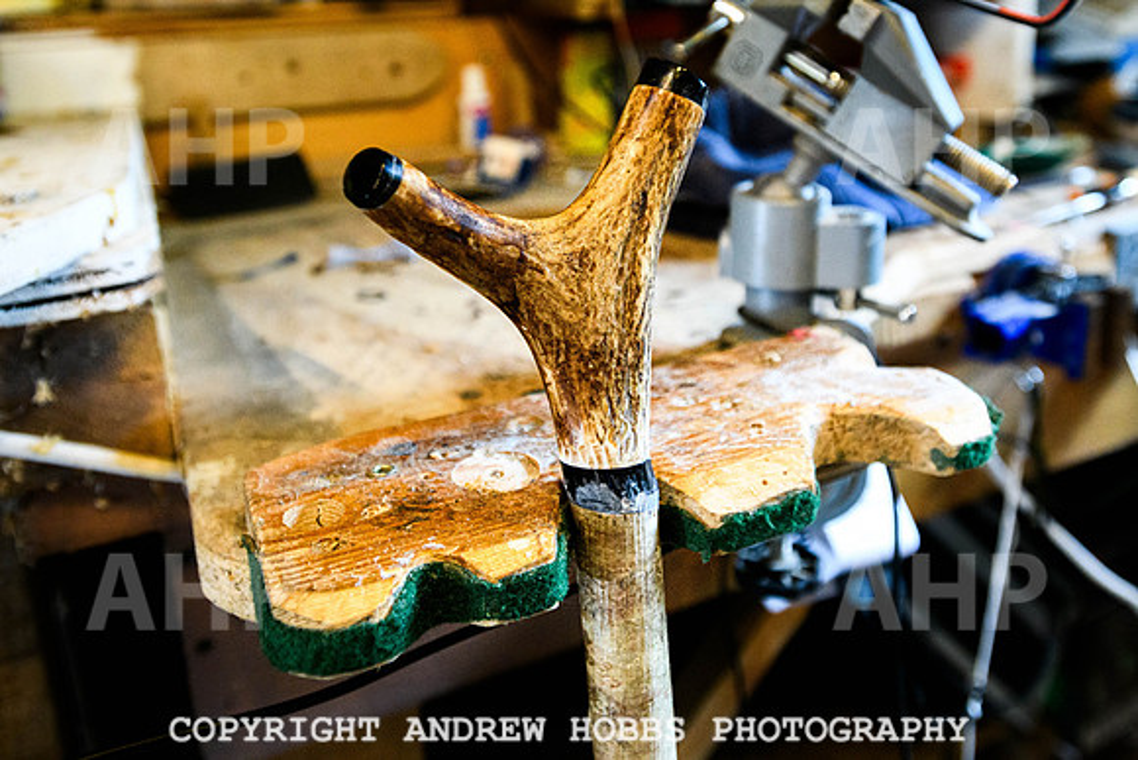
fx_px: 1003
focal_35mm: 32
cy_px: 231
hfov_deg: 59.1
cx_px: 580
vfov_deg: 40.7
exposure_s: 1/160
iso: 1600
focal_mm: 22
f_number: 3.2
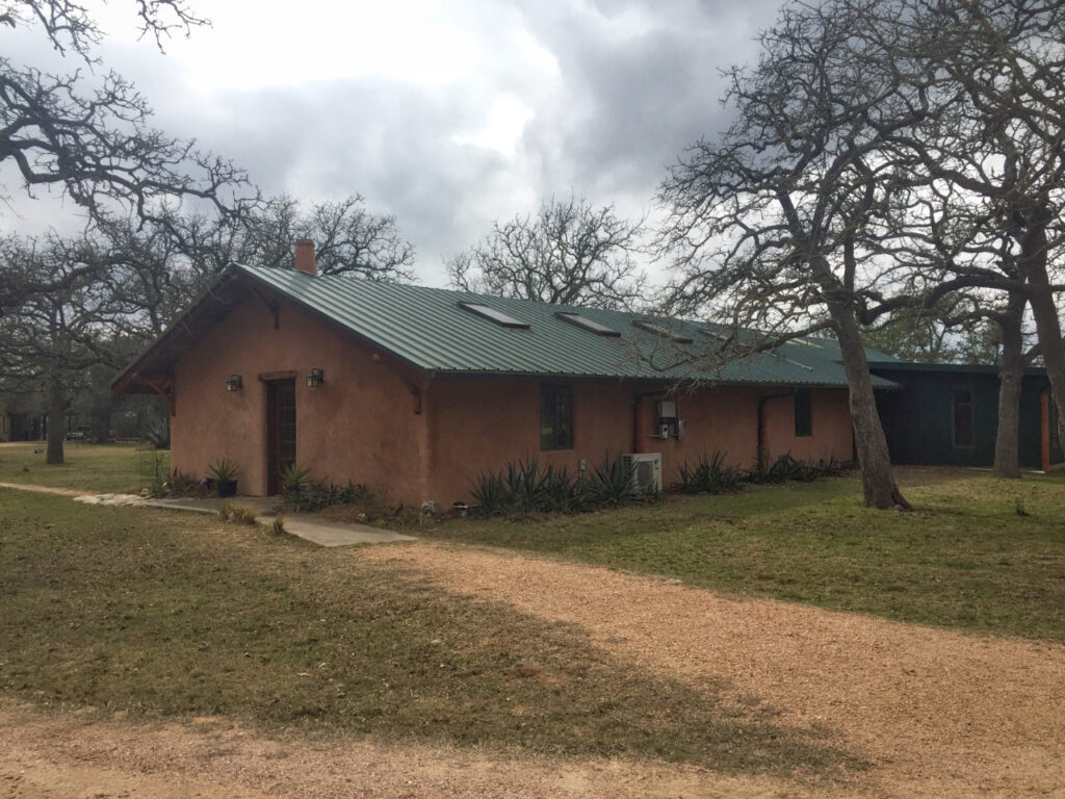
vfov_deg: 48.2
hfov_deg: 61.7
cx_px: 532
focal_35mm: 29
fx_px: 892
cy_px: 400
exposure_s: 1/2083
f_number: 2.2
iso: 32
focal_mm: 4.2
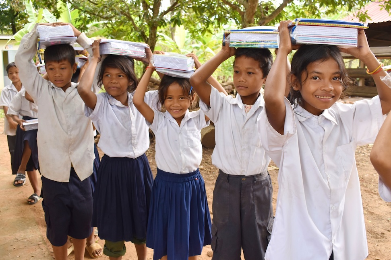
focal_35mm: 34
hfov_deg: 55.8
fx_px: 369
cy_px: 131
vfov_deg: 38.9
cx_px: 199
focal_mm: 22
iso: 400
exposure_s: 1/250
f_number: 5
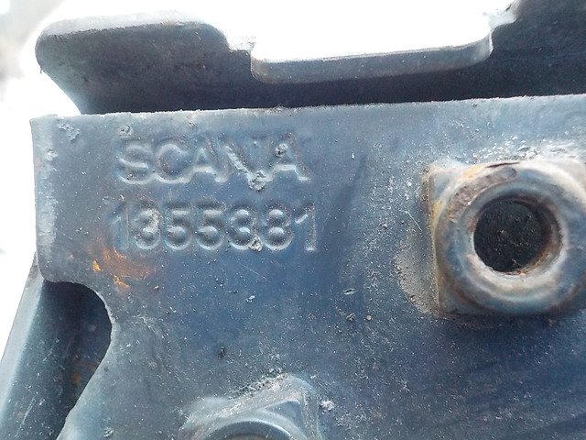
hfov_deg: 60.0
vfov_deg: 46.8
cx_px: 293
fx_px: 508
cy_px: 220
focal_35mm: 30
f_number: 3.3
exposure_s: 1/50
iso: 800
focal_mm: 4.1
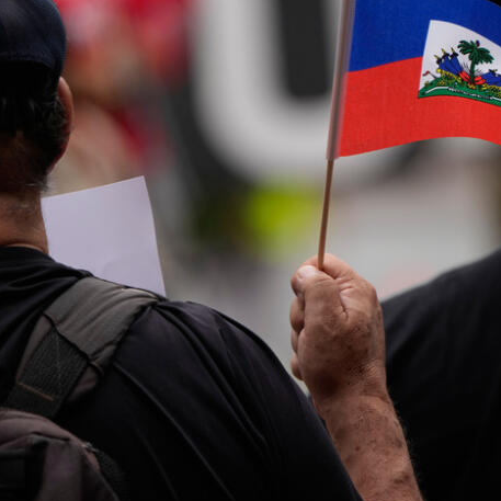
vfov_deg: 2.4
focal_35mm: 744
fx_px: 12183
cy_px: 232
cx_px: 363
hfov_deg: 2.4
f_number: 5.6
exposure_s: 1/800
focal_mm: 400
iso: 320
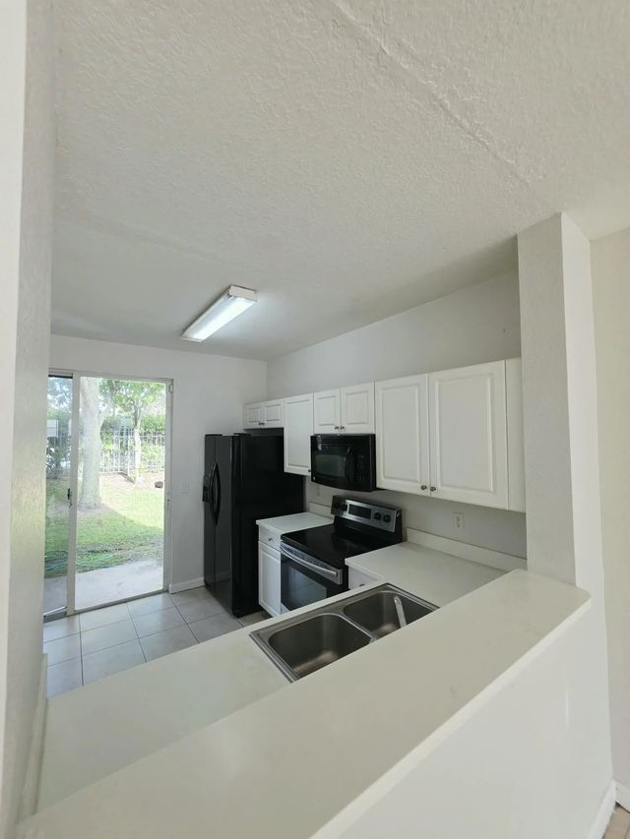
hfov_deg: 89.9
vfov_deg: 106.2
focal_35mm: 13
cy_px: 420
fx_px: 315
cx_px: 315
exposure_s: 1/120
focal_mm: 2.2
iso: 160
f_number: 1.9
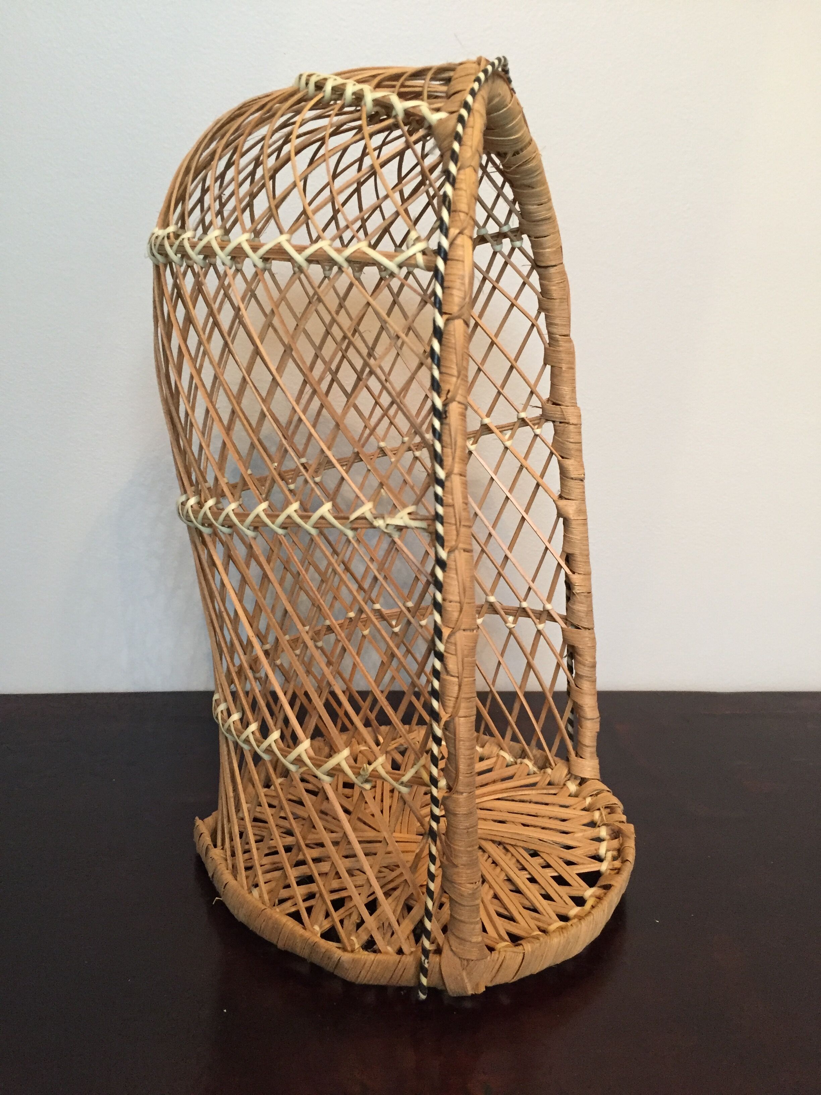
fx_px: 917
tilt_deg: -16.3
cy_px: 548
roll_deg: -2.3
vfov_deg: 61.7
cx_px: 410
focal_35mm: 29
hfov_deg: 48.2
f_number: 2.2
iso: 250
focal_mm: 4.15
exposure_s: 1/20
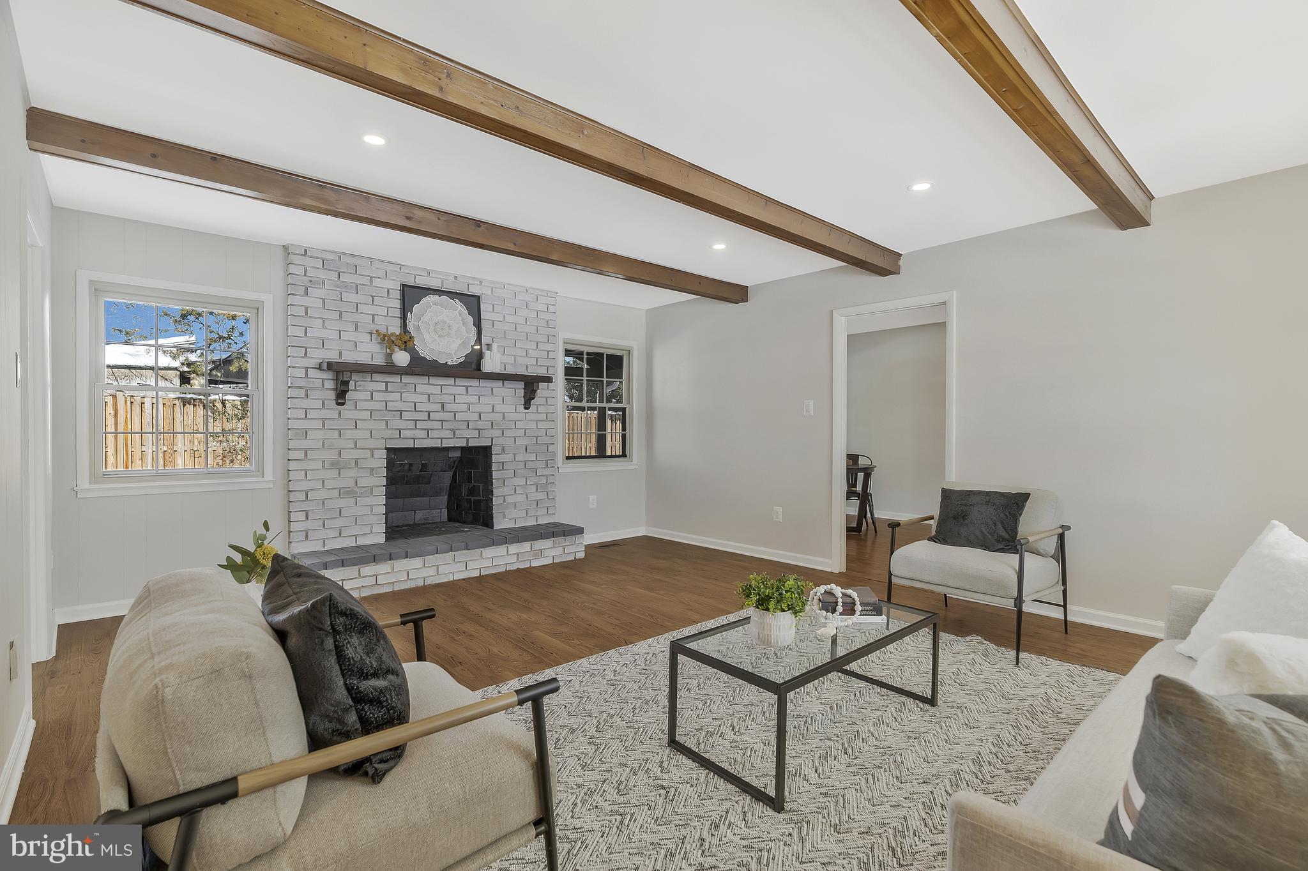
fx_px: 581
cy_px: 436
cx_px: 654
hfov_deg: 96.8
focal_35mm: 16
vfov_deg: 73.7
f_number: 7.1
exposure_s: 1/40
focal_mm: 16
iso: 1250
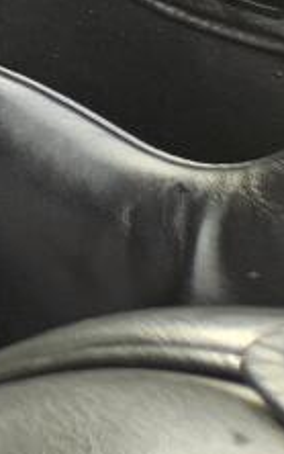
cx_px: -1171
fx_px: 2041
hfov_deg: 5.6
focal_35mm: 165
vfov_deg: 11.3
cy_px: -492
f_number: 1.8
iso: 25
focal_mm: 5.4
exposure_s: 1/176
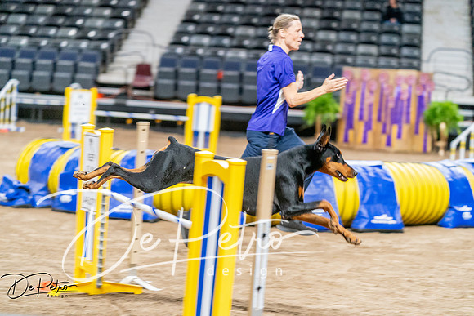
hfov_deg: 20.0
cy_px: 158
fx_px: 1343
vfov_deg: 13.4
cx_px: 237
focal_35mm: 102
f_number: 2.8
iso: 6400
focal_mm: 102
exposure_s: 1/250
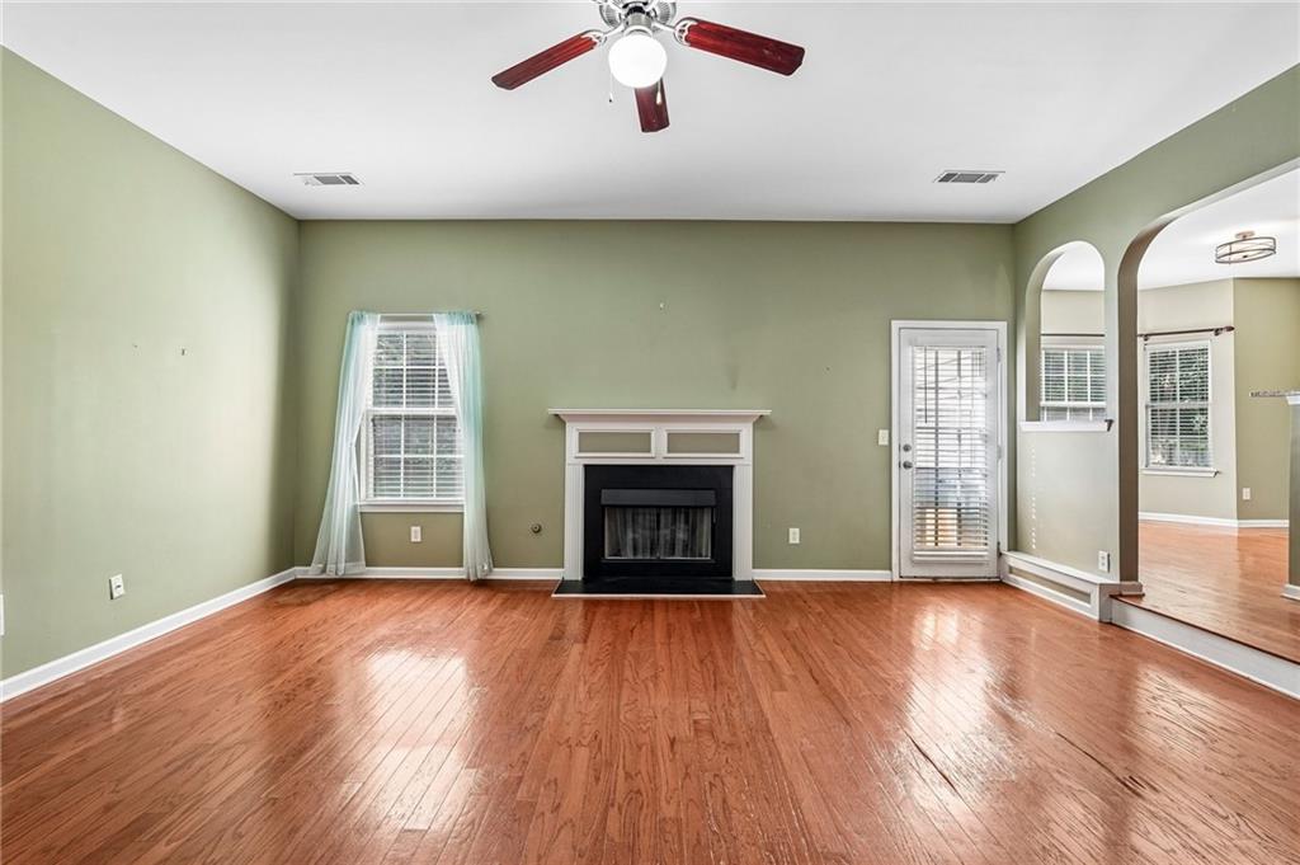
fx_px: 577
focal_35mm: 16
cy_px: 432
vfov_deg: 73.7
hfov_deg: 96.8
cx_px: 650
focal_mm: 16
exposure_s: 1/30
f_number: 8
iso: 800
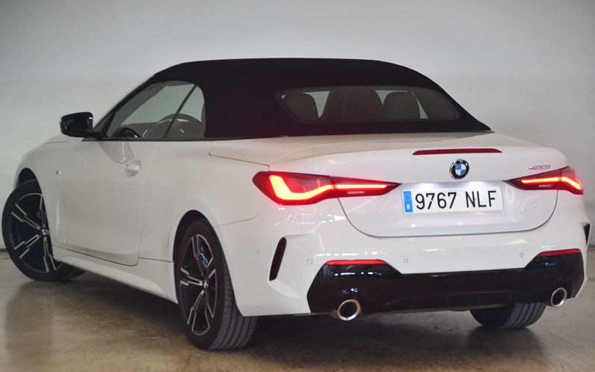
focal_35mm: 126
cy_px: 199
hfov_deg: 16.6
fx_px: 2043
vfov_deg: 10.4
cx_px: 298
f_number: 4.2
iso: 3200
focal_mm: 82
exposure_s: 1/160
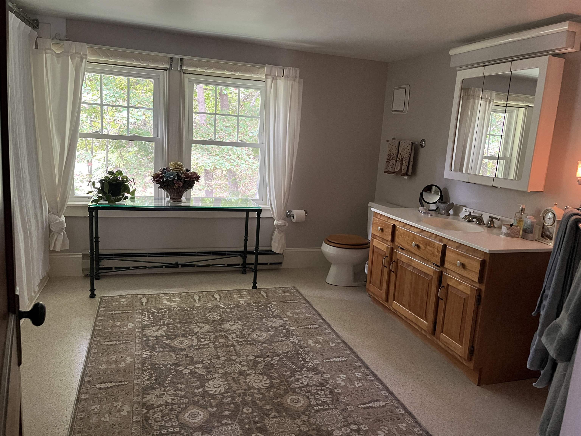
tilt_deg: -9.7
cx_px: 290
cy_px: 218
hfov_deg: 67.3
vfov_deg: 53.1
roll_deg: -3.6
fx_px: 436
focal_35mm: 26
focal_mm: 5.1
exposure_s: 1/40
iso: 400
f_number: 1.6
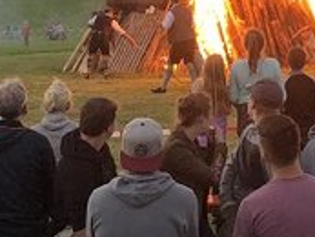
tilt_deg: +2.7
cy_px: -52
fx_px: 1029
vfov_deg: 12.8
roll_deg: +1.3
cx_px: 246
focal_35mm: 113
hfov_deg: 17.3
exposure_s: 1/30
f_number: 1.8
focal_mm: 3.99
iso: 32
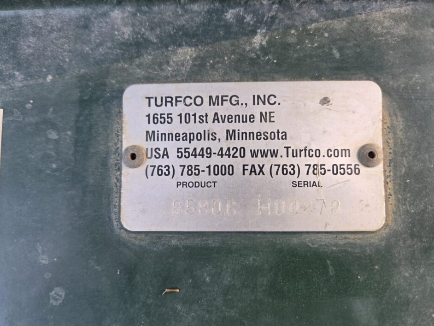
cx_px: 230
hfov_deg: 69.3
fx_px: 314
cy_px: 171
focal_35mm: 25
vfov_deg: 54.9
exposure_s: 1/180
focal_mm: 5.4
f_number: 1.8
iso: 80
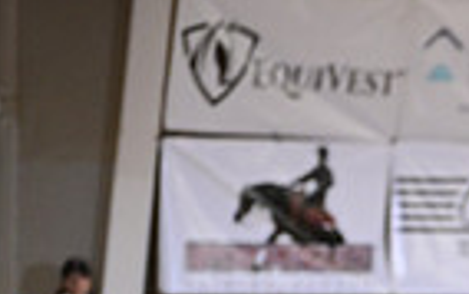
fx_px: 10681
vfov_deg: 1.6
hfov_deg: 2.5
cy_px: 530
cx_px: 945
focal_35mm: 835
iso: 1600
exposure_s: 1/200
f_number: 4
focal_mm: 200
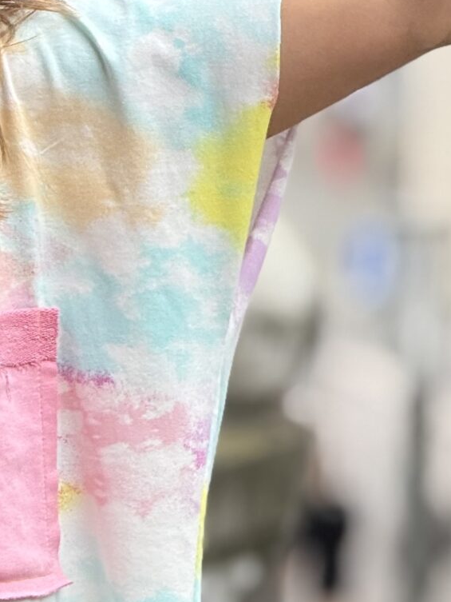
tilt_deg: -4.4
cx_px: -192
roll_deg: -0.9
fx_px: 7086
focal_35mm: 408
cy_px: 503
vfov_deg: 4.9
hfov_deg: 3.6
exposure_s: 1/611
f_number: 2.8
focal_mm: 15.66
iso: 64
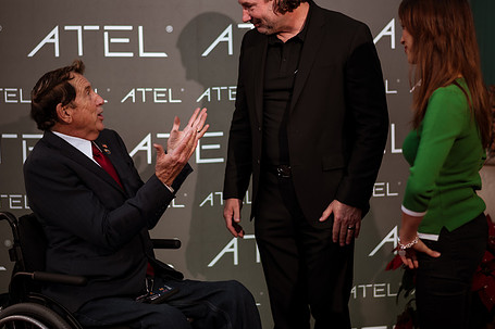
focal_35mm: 74
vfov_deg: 18.4
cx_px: 236
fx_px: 1017
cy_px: 132
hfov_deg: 27.4
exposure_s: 1/640
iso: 400
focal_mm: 58
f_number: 1.4
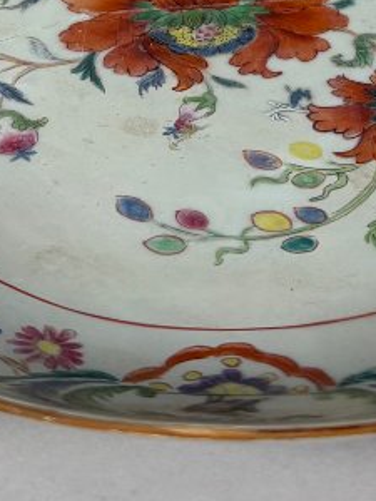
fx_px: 1506
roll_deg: -0.7
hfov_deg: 14.2
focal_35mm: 104
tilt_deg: -27.3
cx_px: 232
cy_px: -190
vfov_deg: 17.5
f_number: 1.6
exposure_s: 1/166
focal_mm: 5.96
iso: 40
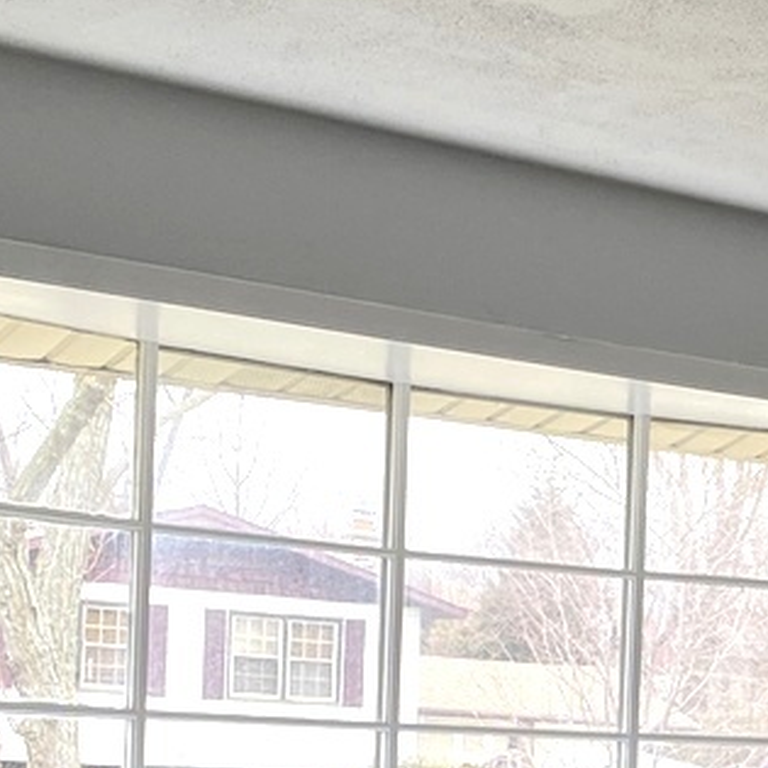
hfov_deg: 15.8
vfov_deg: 16.1
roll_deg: -2.1
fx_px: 2636
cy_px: 870
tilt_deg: -1.6
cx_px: 987
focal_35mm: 105
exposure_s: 1/120
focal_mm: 4.25
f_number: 1.8
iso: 100
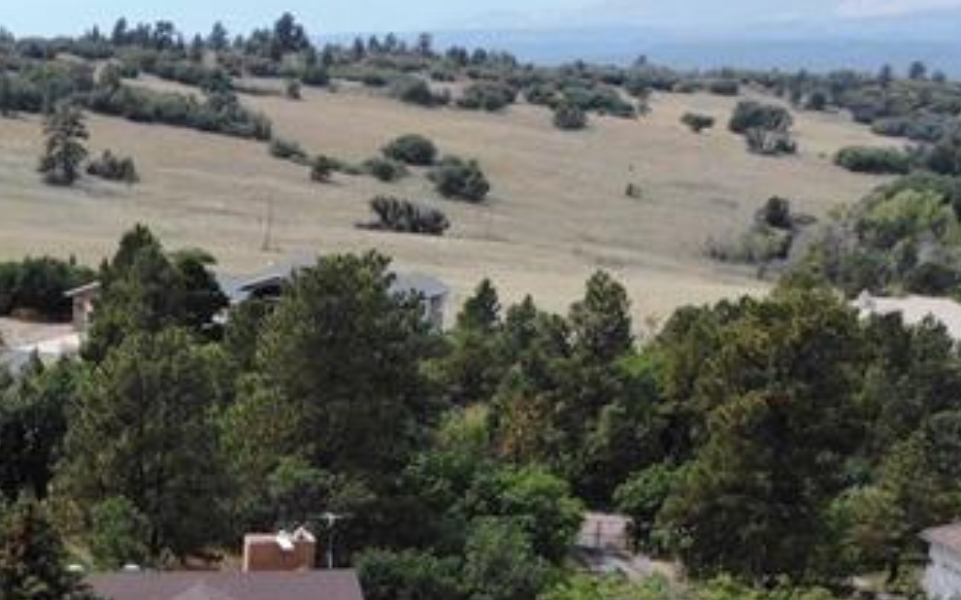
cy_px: 916
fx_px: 2068
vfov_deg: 15.2
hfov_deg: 24.7
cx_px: -47
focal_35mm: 79
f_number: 2.8
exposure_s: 1/752
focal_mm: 4.5
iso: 100
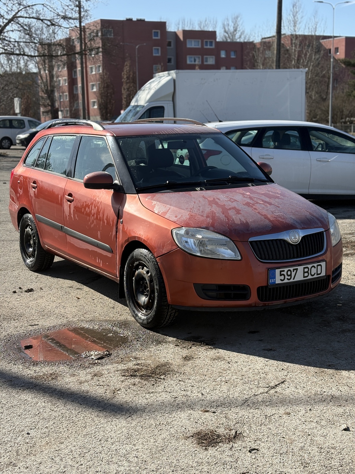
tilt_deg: -10.0
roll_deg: +1.5
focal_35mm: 52
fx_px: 711
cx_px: 178
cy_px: 237
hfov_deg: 28.0
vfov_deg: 36.8
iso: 50
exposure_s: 1/2747
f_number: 1.6
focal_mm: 5.96
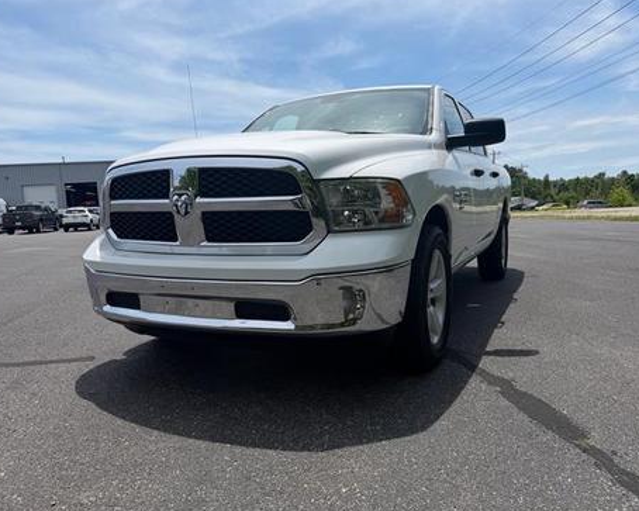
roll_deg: +3.5
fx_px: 492
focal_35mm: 26
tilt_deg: -5.5
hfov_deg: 66.0
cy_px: 252
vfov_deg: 54.9
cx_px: 335
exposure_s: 1/6173
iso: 80
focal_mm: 6.76
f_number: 1.78
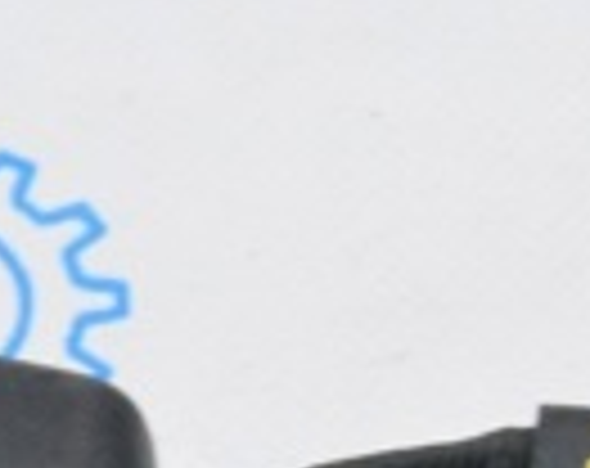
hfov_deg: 7.4
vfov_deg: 5.8
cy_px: 713
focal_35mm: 262
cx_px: 225
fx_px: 4561
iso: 6400
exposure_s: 1/20
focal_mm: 38
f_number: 20
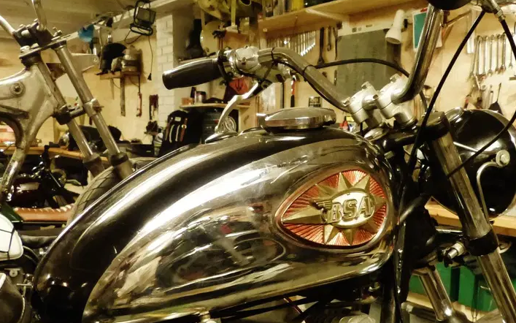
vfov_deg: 27.8
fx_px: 633
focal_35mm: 45
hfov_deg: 43.8
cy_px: 271
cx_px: 342
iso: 800
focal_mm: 4.5
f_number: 2.8
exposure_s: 1/30
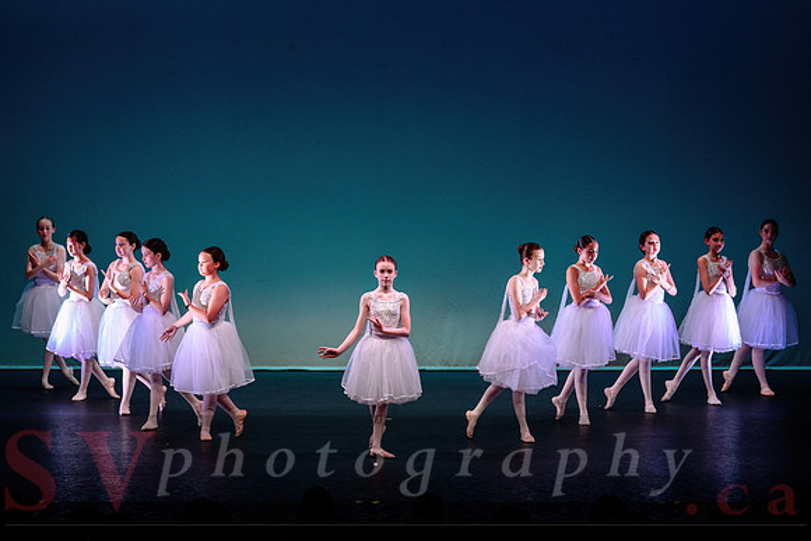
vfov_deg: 14.0
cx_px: 358
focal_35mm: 98
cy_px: 317
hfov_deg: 20.9
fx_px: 2197
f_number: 2.8
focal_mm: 82
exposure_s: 1/500
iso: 1600
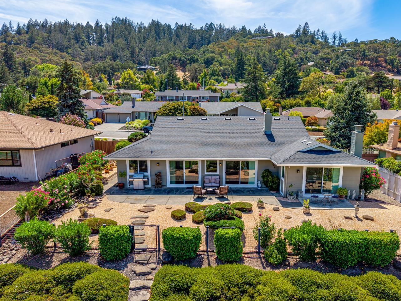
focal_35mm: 28
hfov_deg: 63.4
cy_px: 167
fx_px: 324
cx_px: 214
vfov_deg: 49.6
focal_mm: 8.67
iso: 300
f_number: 1.8
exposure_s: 1/4000
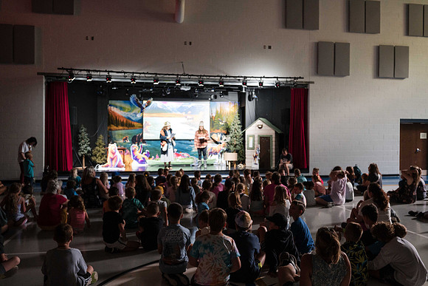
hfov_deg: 59.5
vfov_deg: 41.7
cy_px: 140
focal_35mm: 31
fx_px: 375
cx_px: 211
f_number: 4
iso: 3200
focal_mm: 30
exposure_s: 1/80
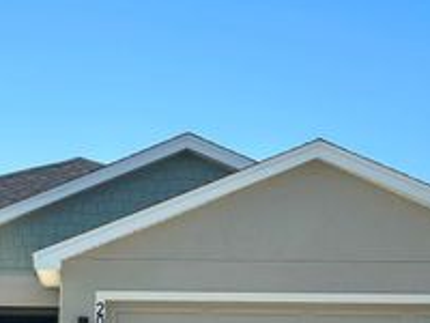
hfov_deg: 16.3
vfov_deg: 12.2
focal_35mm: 120
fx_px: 1491
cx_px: 86
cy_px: 322
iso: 80
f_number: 1.78
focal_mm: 6.86
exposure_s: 1/5000
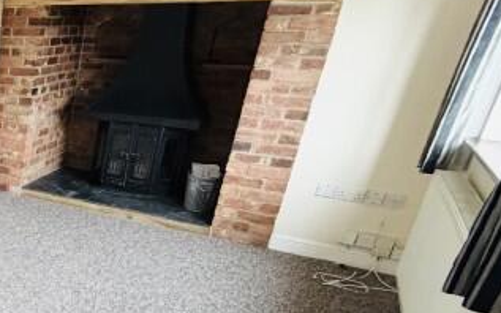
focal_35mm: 40
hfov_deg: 34.8
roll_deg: -0.6
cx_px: -148
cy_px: 229
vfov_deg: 31.5
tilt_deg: -21.5
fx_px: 546
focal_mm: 2.22
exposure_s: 1/95
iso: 320
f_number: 2.2
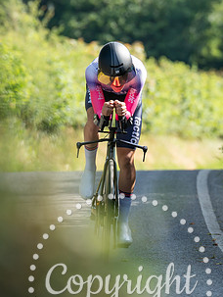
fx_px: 5589
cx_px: 107
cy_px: 165
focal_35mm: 652
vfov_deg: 3.0
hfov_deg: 2.3
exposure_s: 1/1000
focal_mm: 200
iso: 400
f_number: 3.5
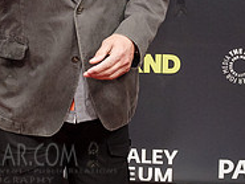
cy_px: -25
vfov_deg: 12.4
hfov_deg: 16.7
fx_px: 829
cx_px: 66
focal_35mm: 117
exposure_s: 1/200
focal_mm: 24
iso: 1250
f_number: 4
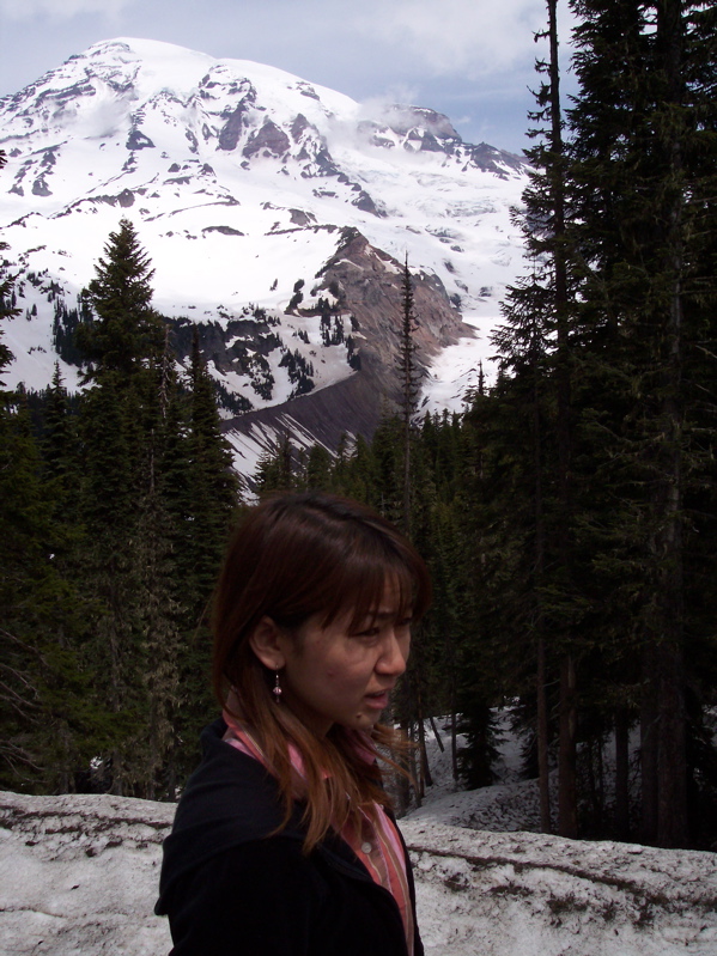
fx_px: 1050
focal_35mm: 38
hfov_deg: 37.7
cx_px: 358
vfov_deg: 49.0
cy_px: 478
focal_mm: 8
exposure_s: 1/1000
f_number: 4.8
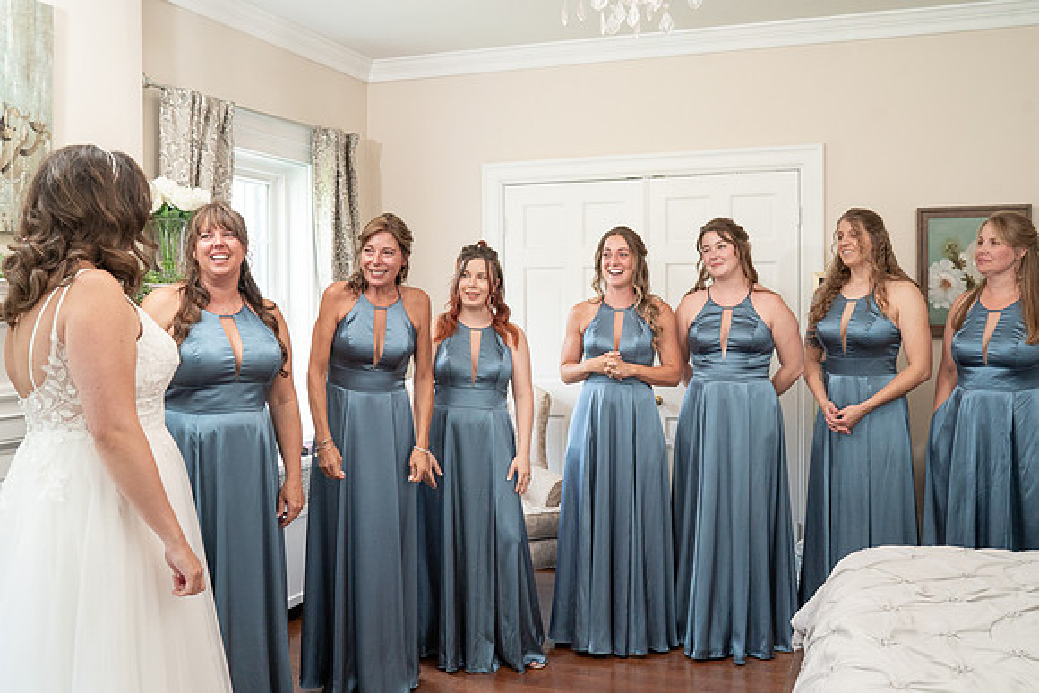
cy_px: 337
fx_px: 1038
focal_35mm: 36
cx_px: 516
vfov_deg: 36.9
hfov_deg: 53.2
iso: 2000
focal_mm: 35
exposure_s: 1/200
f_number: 6.3
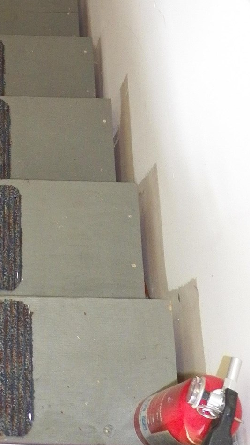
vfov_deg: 26.1
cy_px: -60
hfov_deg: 15.6
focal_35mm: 74
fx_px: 873
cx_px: -63
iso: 400
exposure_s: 1/30
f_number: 2.8
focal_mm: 4.9
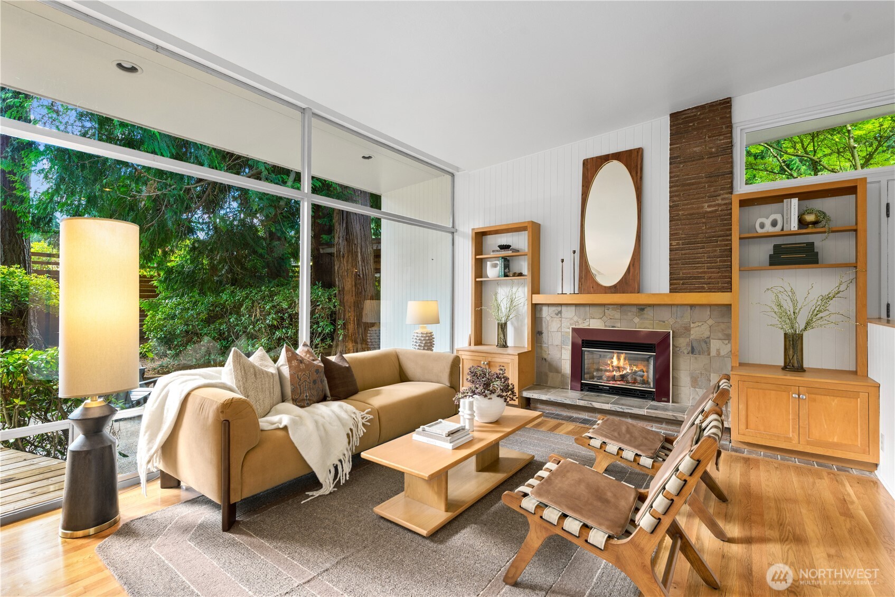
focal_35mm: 16
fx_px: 398
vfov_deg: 73.8
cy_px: 298
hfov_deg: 96.7
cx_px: 448
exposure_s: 1/8
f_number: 7.1
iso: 640
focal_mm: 16
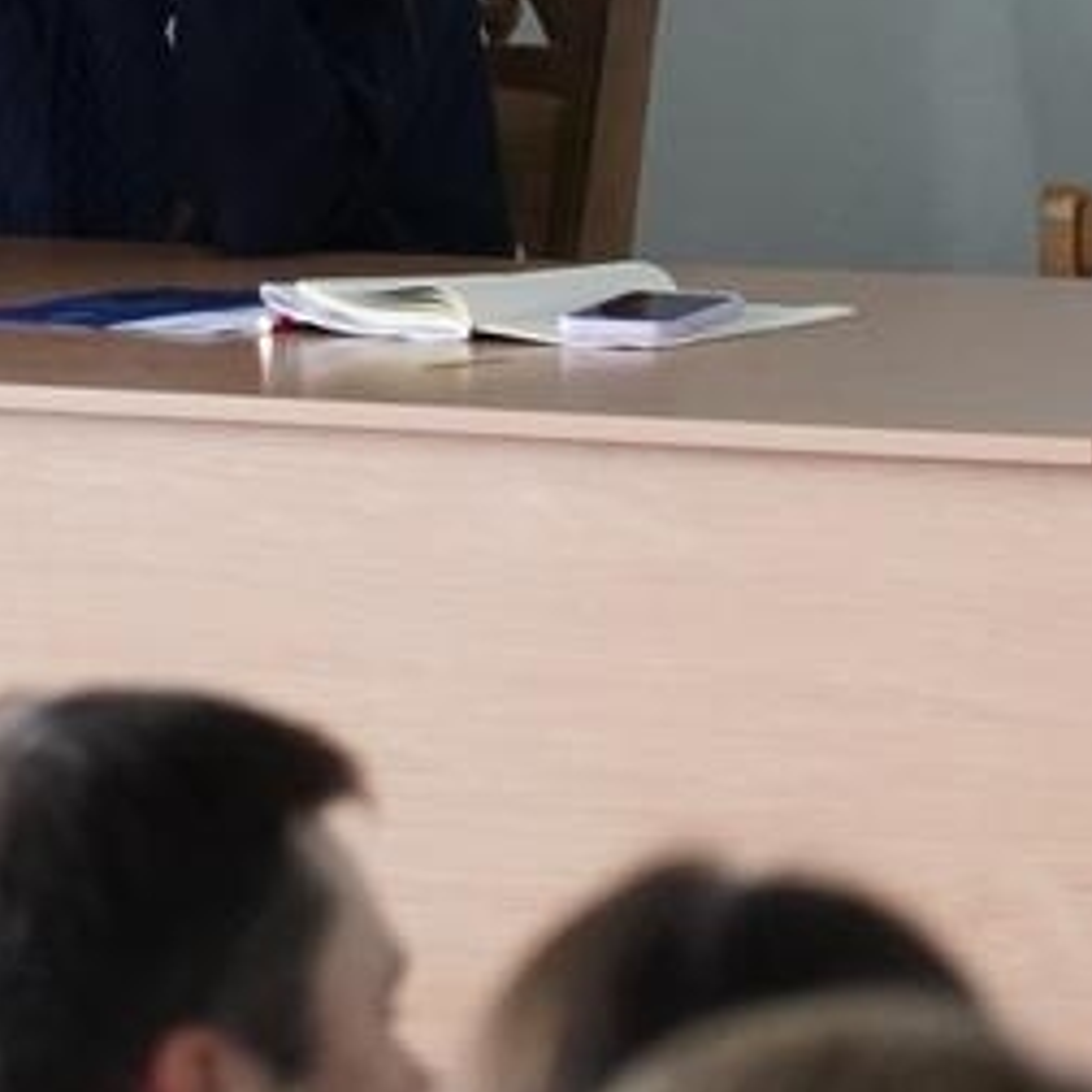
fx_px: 18952
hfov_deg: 3.3
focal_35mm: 531
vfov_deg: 3.3
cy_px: -364
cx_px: -858
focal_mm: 105
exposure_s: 1/160
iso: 4000
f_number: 4
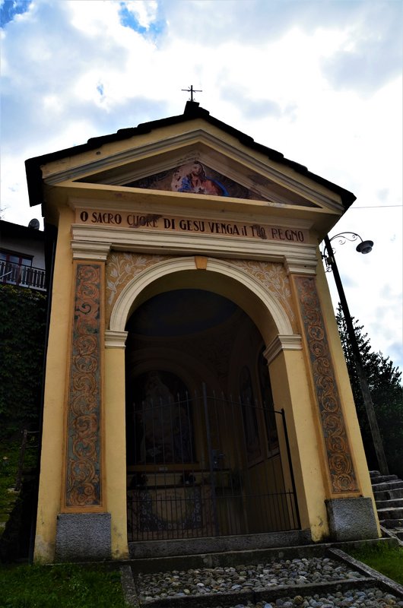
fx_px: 455
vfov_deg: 67.5
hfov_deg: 47.7
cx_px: 202
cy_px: 304
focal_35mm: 27
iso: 320
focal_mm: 18
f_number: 10
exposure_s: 1/250
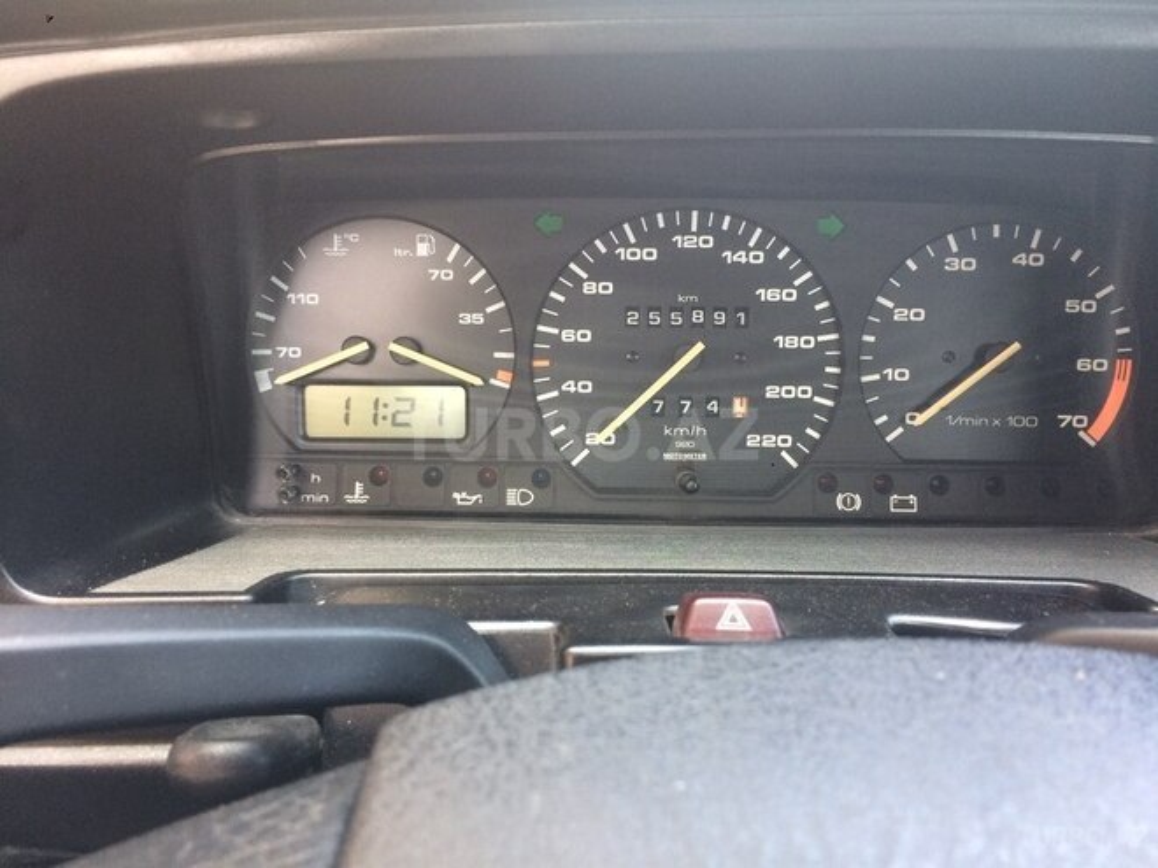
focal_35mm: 29
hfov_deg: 61.7
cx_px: 579
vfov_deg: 48.2
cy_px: 434
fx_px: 970
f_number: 2.2
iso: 50
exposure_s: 1/33
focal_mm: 4.15
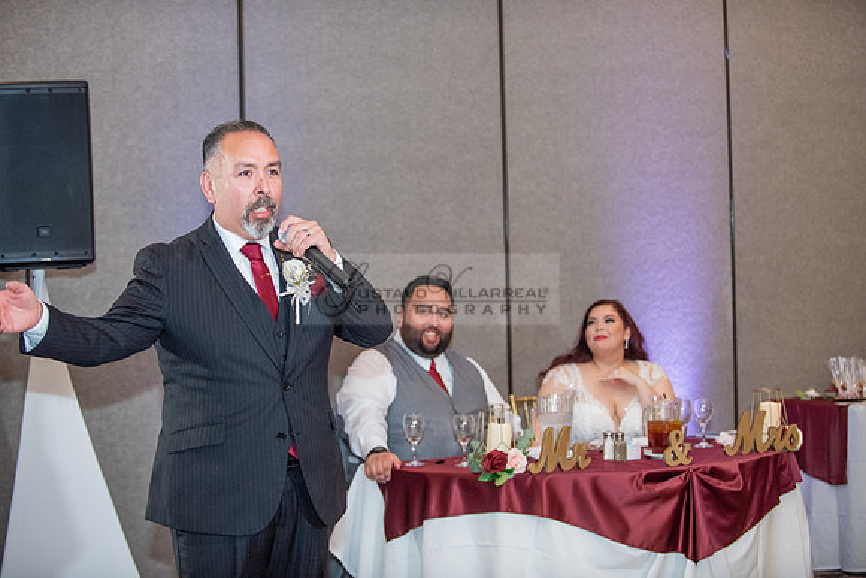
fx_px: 1684
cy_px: 289
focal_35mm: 70
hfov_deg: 28.8
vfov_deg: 19.5
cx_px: 433
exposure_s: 1/250
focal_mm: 70
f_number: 2.8
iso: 3200
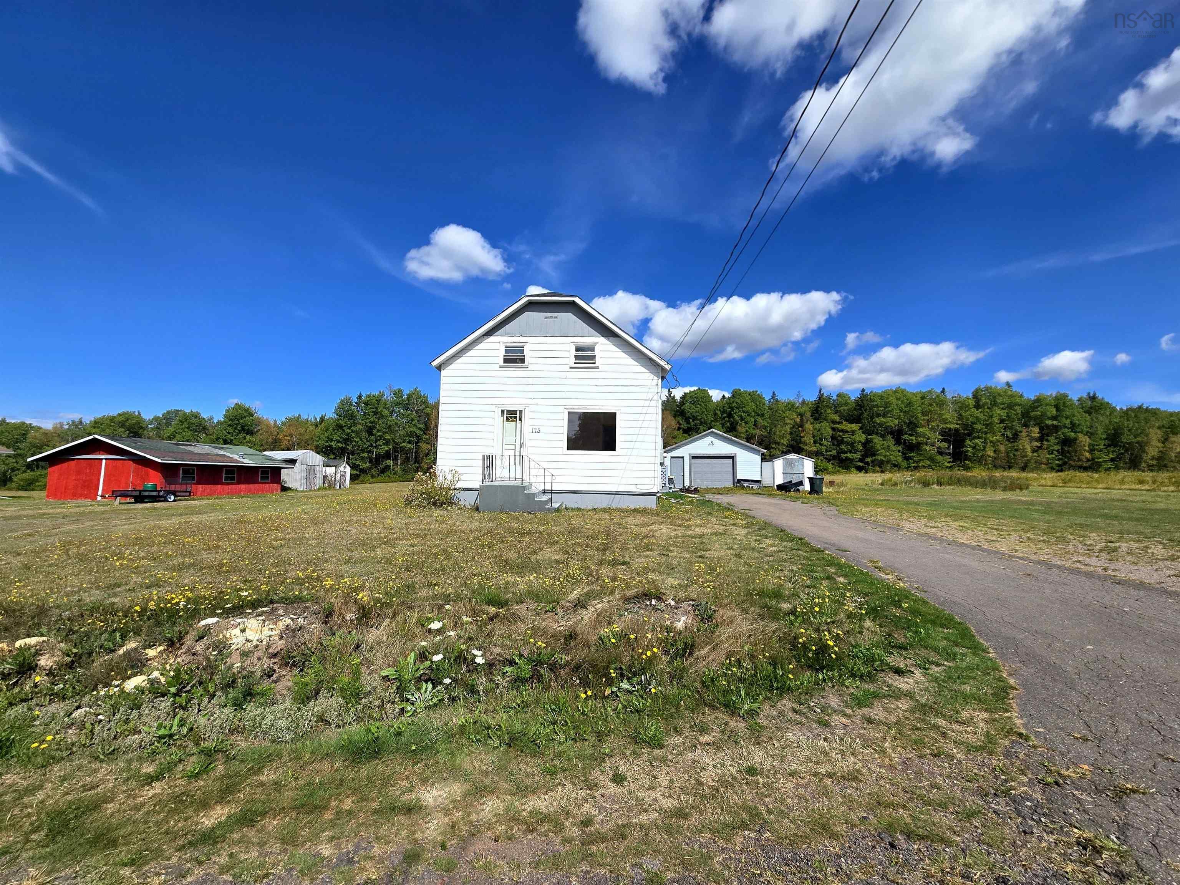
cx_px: 590
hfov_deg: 106.2
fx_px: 443
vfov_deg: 89.9
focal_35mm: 13
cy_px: 442
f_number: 2.2
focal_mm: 2.2
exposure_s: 1/3168
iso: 50
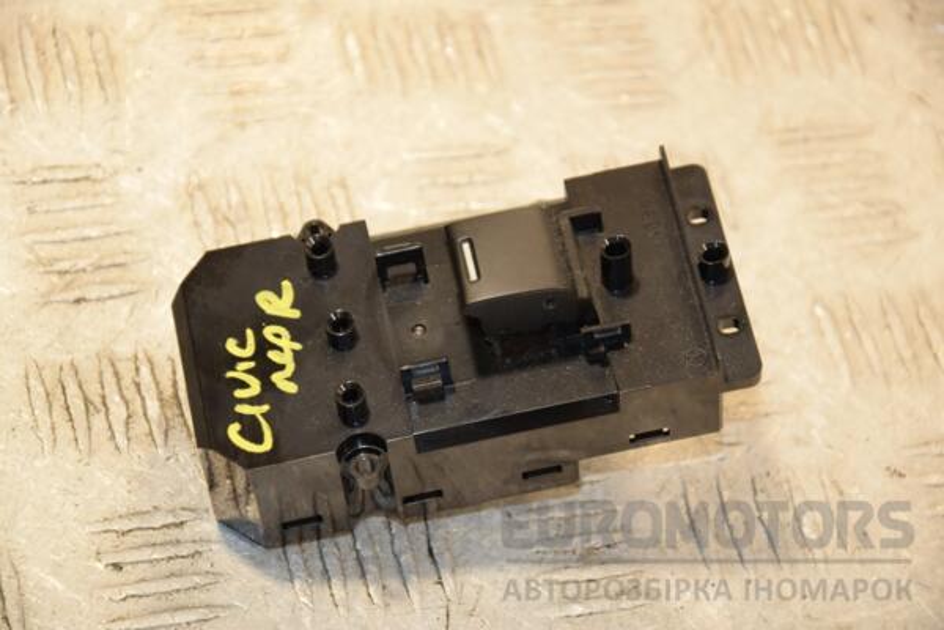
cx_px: 472
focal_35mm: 158
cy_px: 315
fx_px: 4130
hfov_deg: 13.0
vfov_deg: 8.7
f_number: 6.3
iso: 800
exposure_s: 1/200
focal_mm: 105
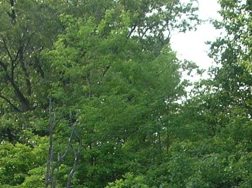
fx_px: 1010
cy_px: 317
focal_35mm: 139
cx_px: 260
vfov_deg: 10.2
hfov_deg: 14.0
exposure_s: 1/163
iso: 50
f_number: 3.7
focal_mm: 6
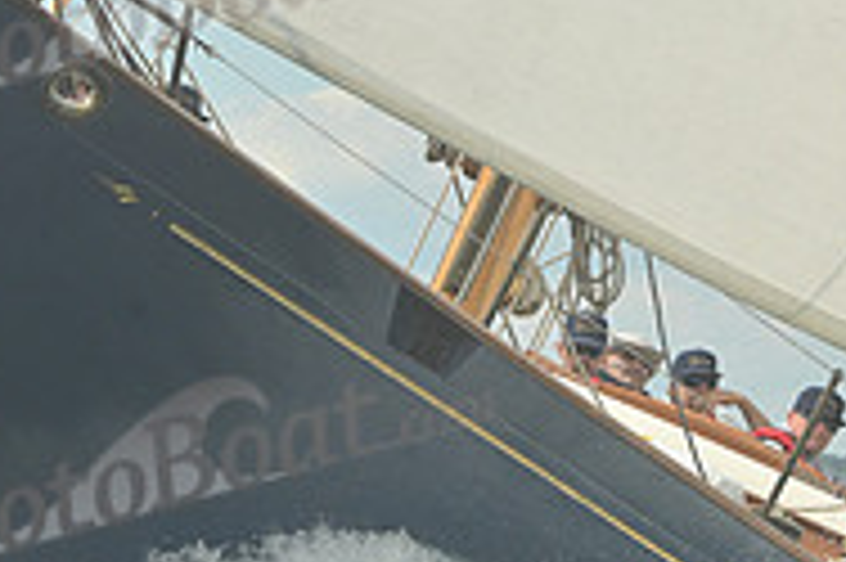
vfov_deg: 3.6
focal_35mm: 386
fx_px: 9063
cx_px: 734
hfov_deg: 5.3
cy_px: 173
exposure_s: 1/1250
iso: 320
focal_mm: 125
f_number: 10
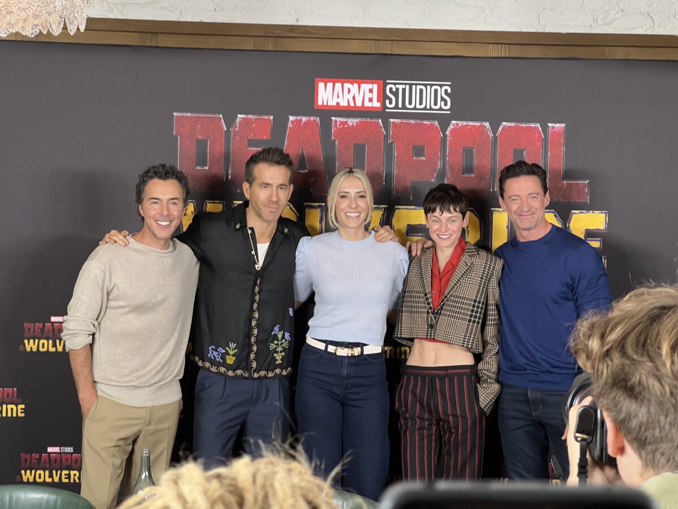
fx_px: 1508
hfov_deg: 25.3
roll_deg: -1.3
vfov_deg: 19.1
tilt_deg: -3.7
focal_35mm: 77
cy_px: 254
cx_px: 339
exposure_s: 1/50
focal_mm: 9
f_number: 2.8
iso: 160
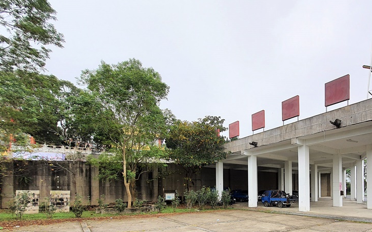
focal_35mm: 19
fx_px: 193
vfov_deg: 57.2
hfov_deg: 85.1
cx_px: 246
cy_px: 188
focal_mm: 1.74
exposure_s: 1/670
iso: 50
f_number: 2.2
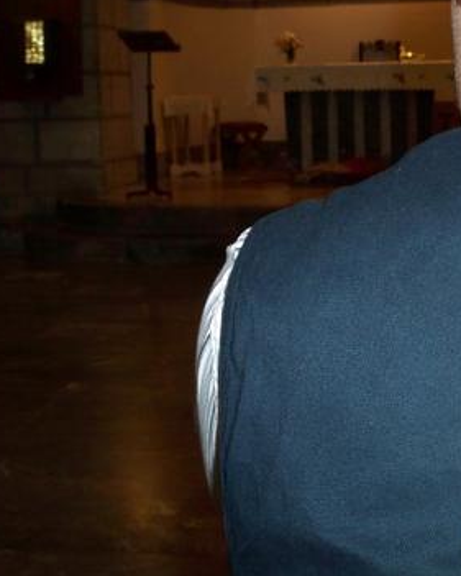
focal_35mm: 72
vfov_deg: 26.2
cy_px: 181
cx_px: 343
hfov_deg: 21.1
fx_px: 1227
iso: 200
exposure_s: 1/30
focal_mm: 7.9
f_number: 3.4
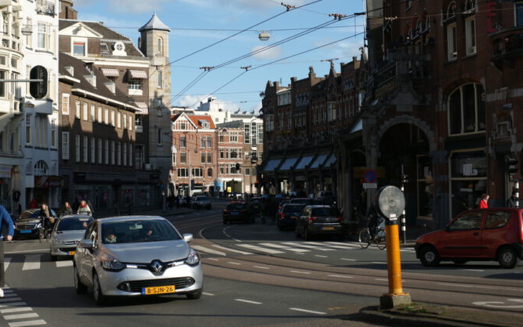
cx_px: 232
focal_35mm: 58
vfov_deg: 22.4
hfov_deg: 35.1
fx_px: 827
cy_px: 140
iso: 100
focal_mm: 50
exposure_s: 1/640
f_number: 5.6
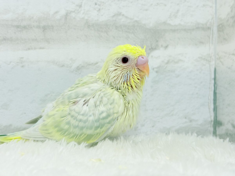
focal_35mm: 52
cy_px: 88
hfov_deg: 36.8
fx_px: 353
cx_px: 118
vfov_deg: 28.0
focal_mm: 5.96
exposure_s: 1/100
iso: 64
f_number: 1.6
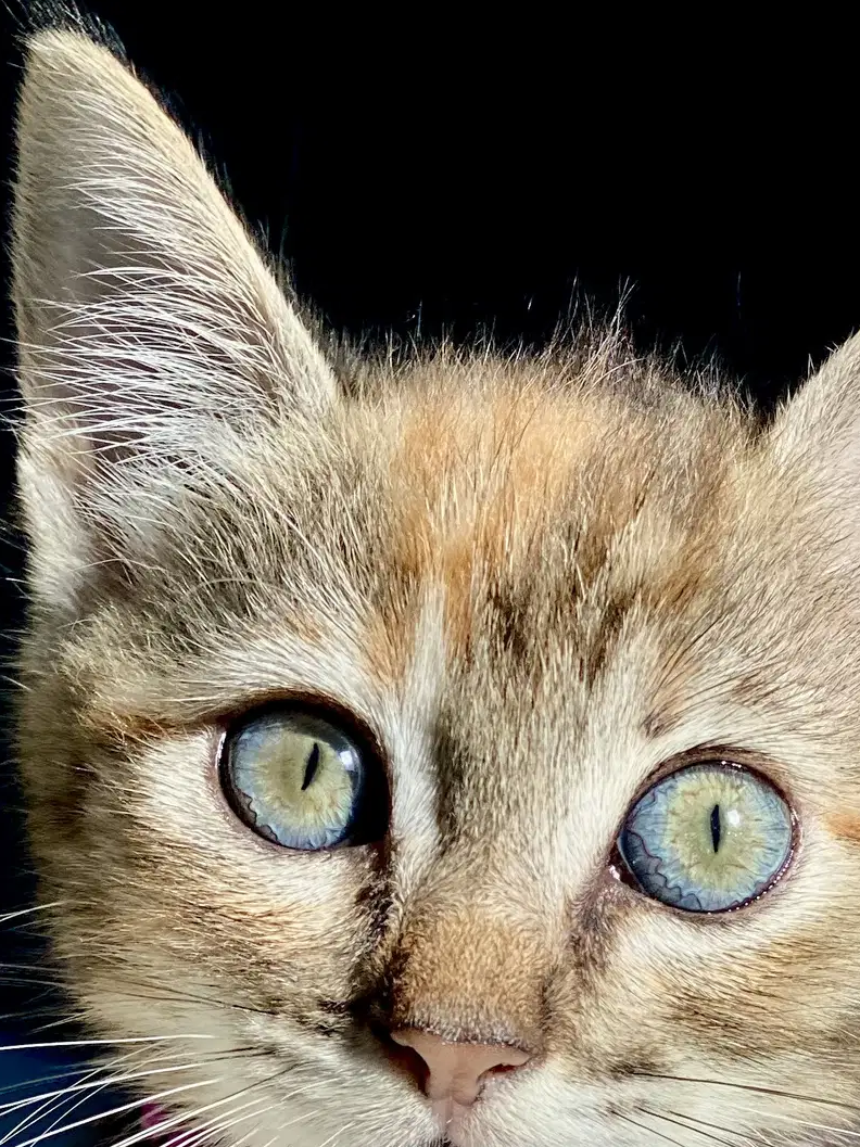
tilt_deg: -10.8
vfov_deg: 15.6
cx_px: 693
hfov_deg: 11.7
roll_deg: -1.2
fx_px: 4176
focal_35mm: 126
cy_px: 909
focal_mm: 6
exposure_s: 1/381
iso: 20
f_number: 2
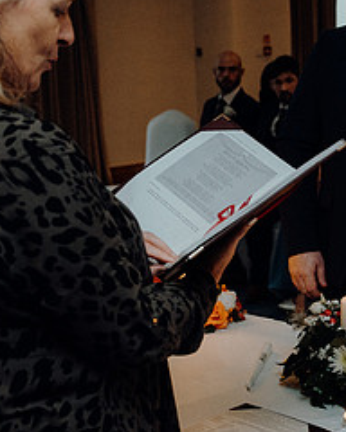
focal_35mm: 77
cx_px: 323
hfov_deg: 19.5
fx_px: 986
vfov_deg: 24.7
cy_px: 172
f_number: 3.5
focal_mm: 34
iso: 2500
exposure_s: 1/160
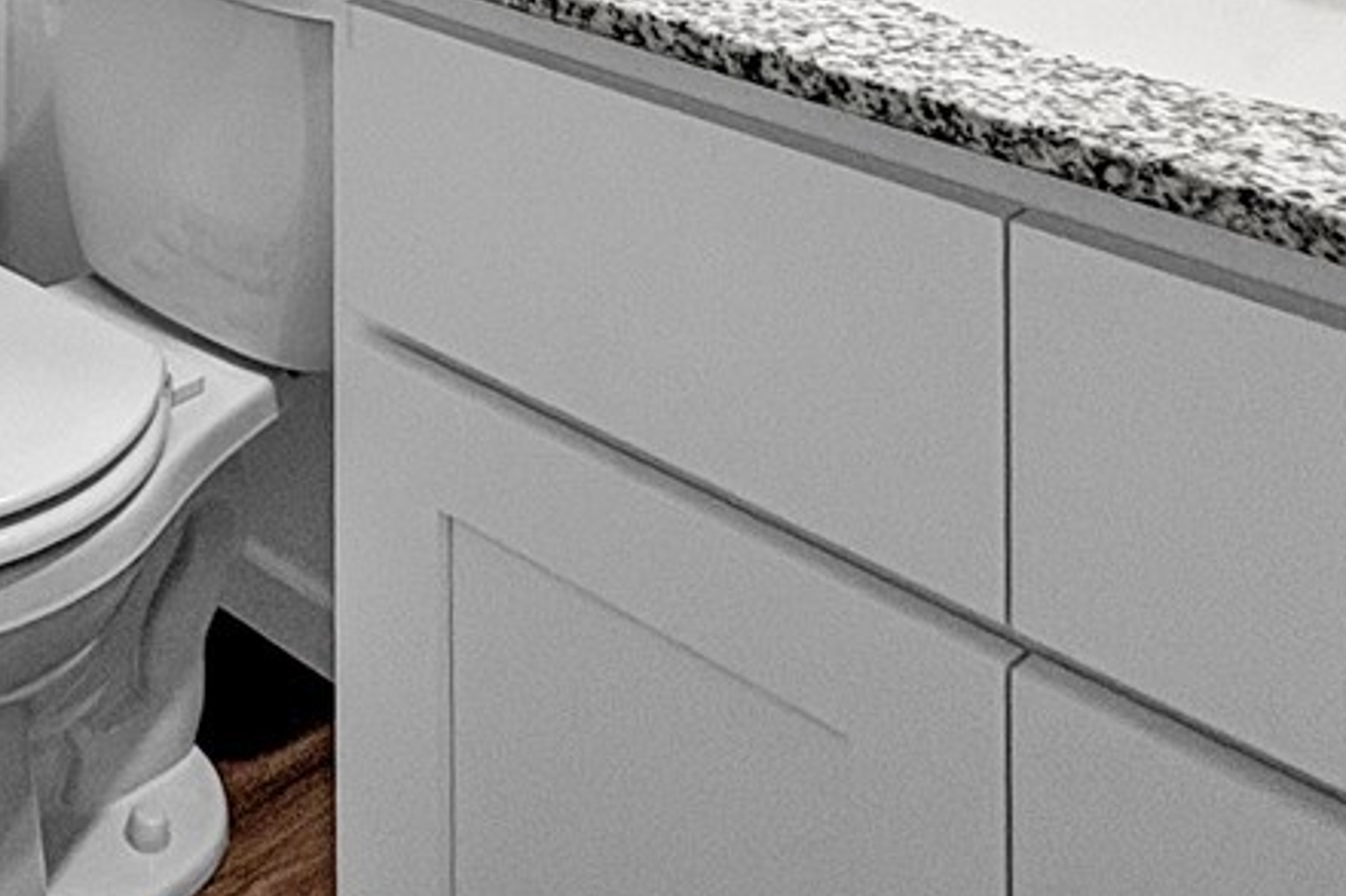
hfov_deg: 33.2
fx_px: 1981
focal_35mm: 53
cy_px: -709
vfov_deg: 19.3
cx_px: -104
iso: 160
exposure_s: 1/60
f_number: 2.2
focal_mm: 2.22
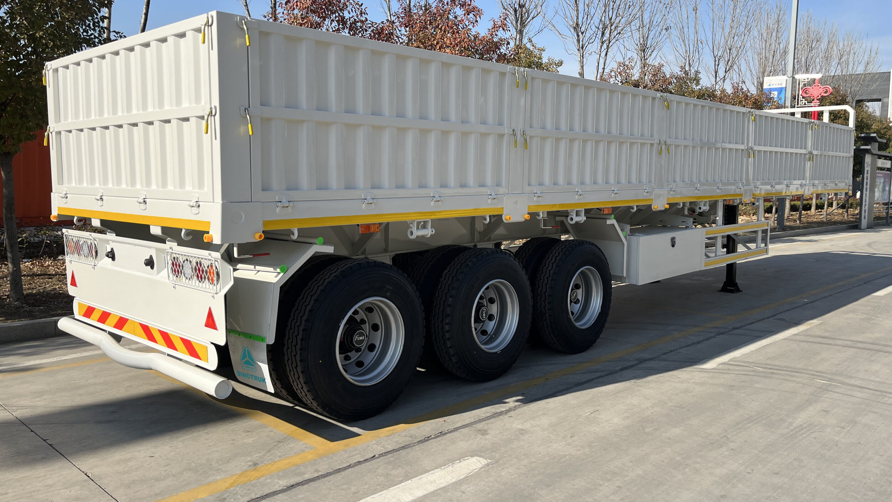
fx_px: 686
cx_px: 450
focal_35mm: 29
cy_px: 225
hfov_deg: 66.1
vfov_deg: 40.1
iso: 50
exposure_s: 1/3876
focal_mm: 5.1
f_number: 1.6
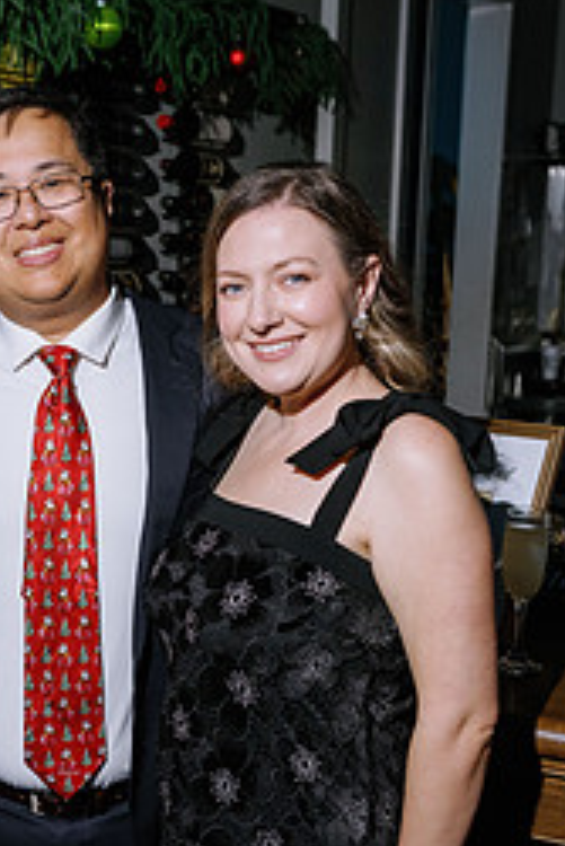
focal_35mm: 63
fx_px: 1481
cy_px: 555
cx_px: 71
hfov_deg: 21.2
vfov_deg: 31.7
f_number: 4
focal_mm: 35
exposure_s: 1/125
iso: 800
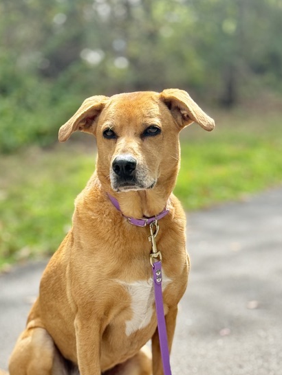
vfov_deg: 21.6
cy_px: 286
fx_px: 977
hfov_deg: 16.4
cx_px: 142
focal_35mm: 90
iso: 100
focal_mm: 6.76
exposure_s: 1/802
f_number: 1.78
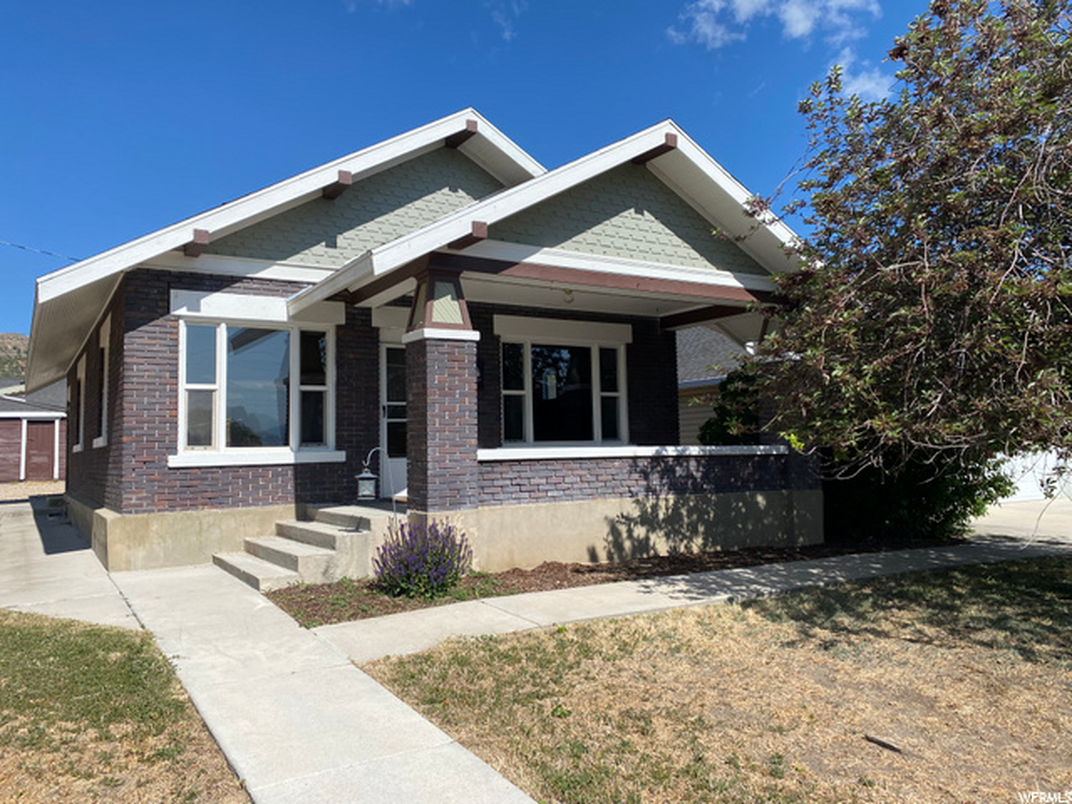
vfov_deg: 53.1
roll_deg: +1.6
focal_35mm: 26
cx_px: 536
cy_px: 402
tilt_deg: +4.5
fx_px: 805
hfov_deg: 67.3
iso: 32
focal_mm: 4.25
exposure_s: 1/3497
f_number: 1.8
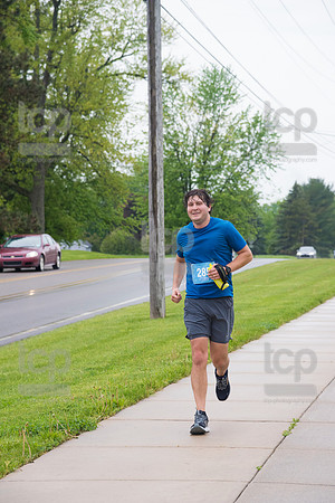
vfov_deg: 17.1
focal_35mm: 120
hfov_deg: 11.4
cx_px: 168
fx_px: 1675
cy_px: 252
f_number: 6.3
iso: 1000
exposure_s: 1/640
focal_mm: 120
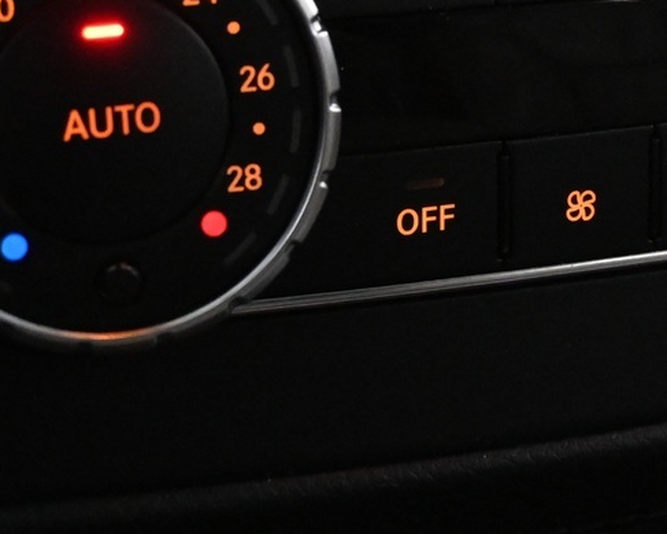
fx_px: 2543
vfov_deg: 11.9
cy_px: 66
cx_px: 618
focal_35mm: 129
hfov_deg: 14.8
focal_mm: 27.5
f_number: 4.5
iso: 5600
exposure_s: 1/40
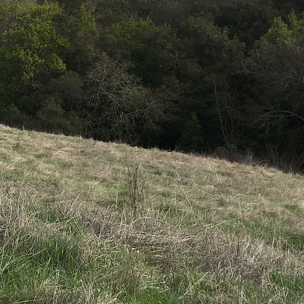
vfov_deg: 21.2
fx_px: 785
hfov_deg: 20.3
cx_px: -74
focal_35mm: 79
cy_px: 2
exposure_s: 1/1508
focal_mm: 4.15
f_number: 2.2
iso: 25
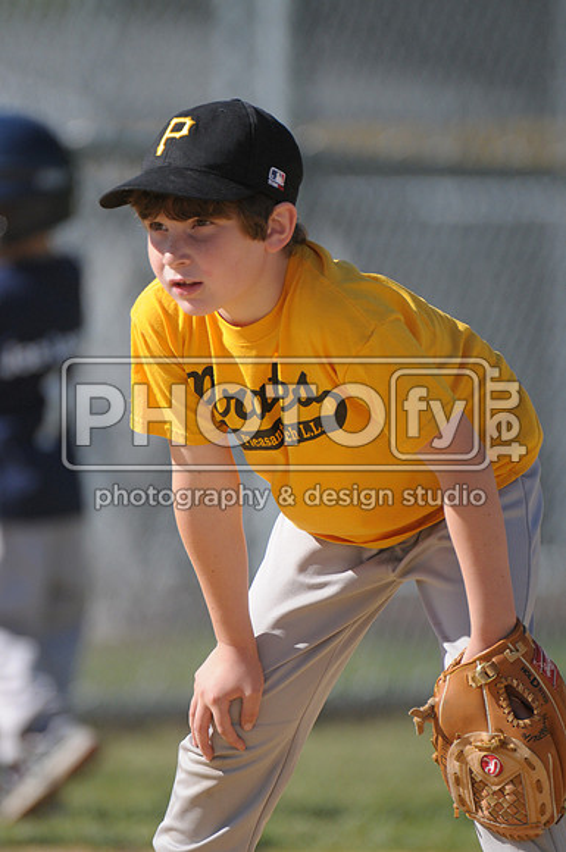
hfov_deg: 2.3
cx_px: 283
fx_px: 14191
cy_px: 426
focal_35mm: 600
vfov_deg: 3.4
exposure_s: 1/4000
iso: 640
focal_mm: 400
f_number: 4
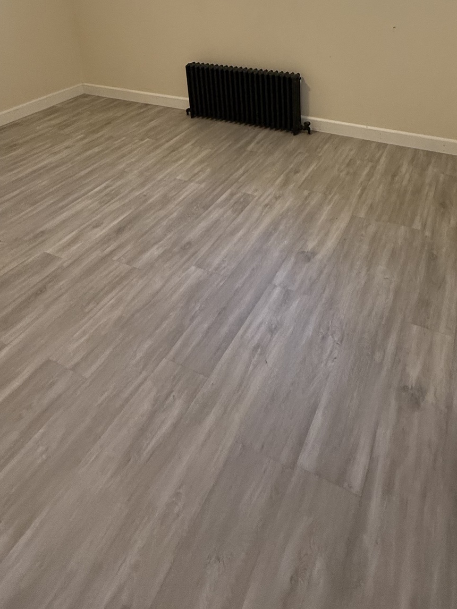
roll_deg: +0.2
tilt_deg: -14.2
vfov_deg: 59.6
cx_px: 303
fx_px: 440
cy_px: 68
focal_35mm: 25
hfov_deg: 53.9
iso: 400
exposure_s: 1/120
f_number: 2.2
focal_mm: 2.22
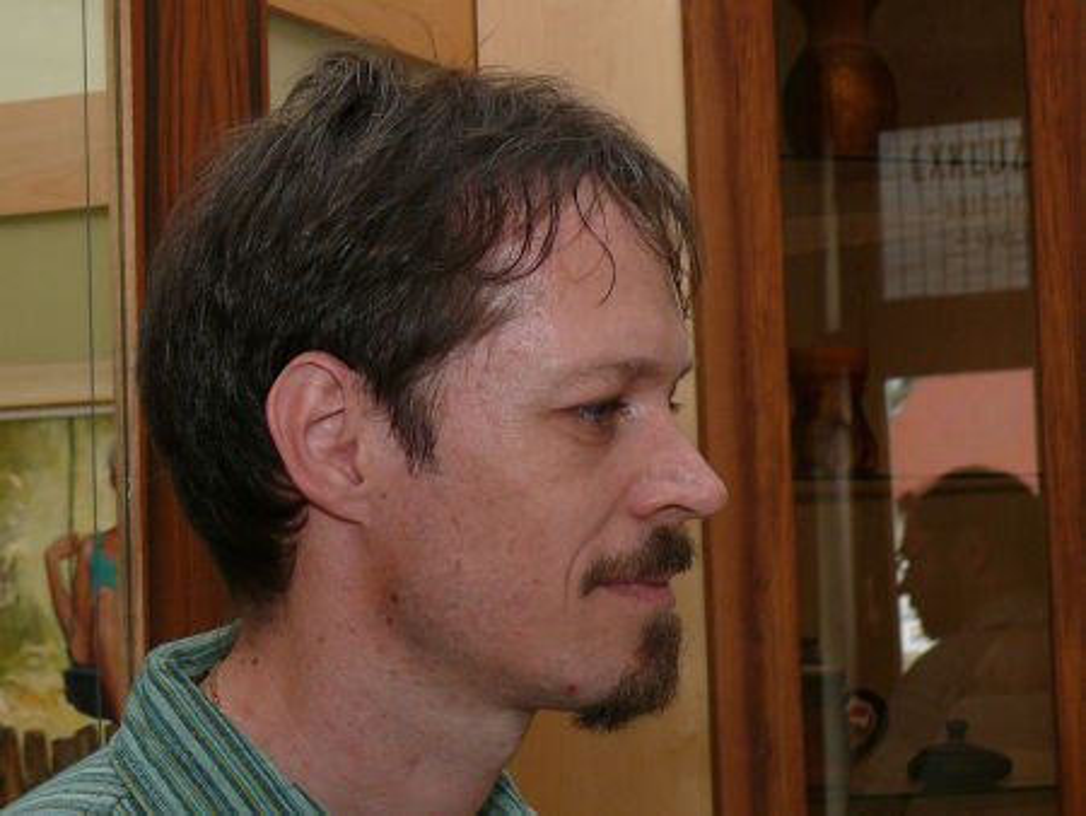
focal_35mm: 102
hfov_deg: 19.3
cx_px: 543
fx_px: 3202
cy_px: 408
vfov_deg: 14.5
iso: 100
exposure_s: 1/30
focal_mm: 13.3
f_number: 4
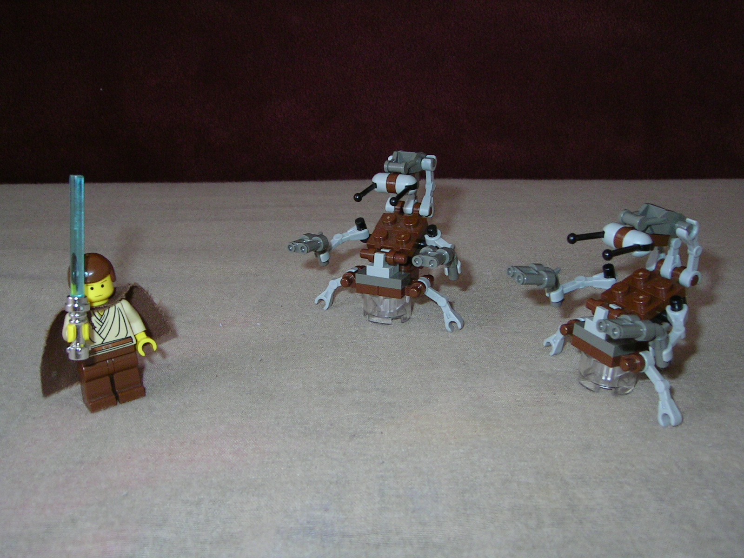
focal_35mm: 36
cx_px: 372
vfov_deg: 39.7
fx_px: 774
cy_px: 279
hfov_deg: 51.4
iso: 100
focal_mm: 5.6
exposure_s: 1/30
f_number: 4.8
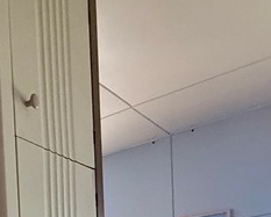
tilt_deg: -3.0
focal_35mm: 60
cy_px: 359
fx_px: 482
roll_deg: +3.4
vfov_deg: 20.3
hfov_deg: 27.7
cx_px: -52
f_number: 2.2
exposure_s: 1/60
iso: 500
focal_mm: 2.22
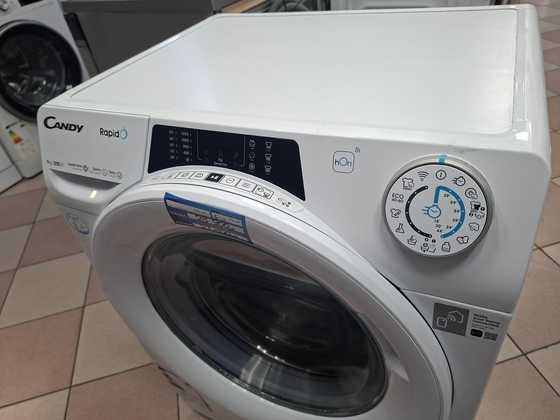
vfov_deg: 58.9
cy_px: 210
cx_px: 280
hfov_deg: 73.9
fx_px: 372
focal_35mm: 23
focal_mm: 5.54
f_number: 1.8
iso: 250
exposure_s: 1/100
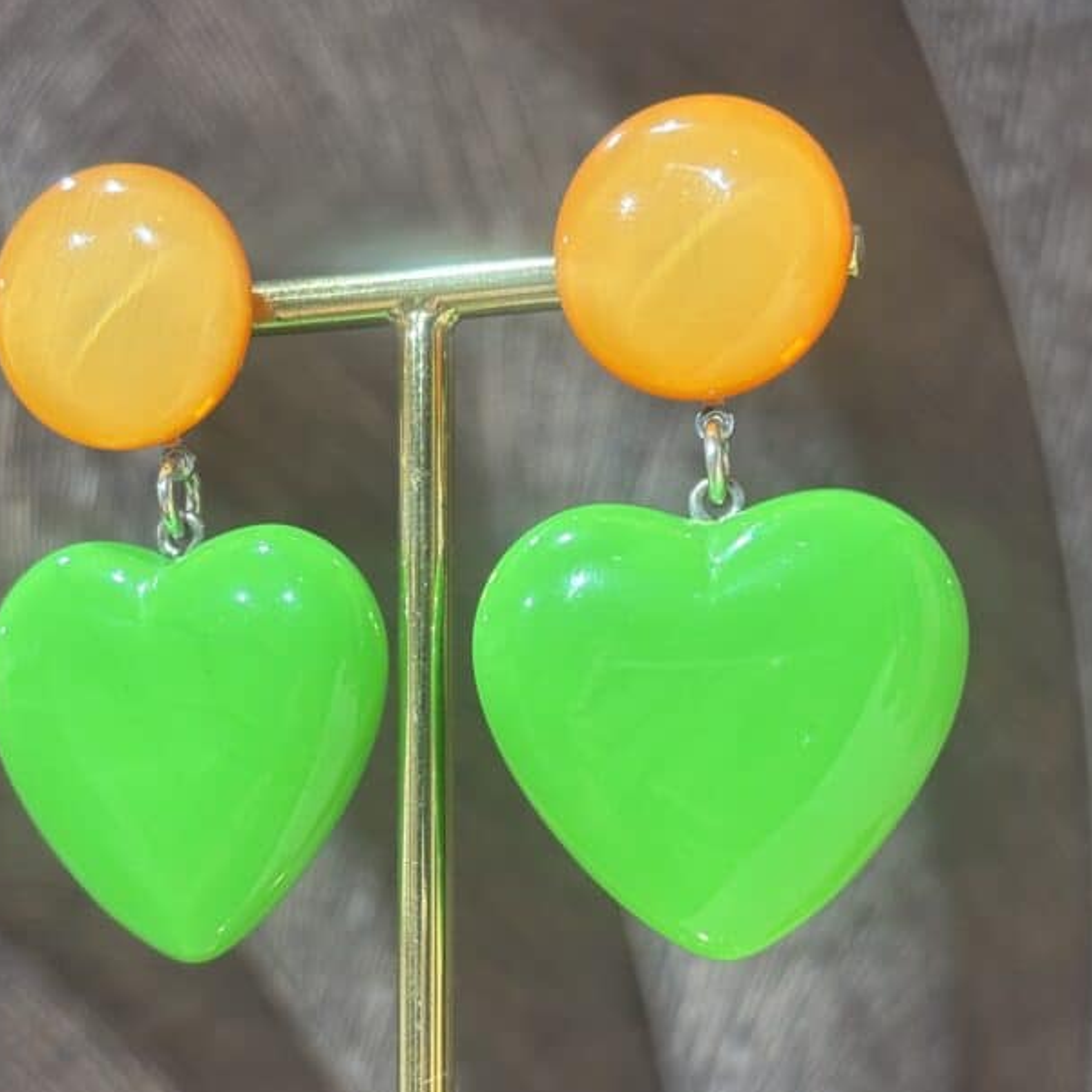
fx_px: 2784
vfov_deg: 22.1
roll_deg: +0.0
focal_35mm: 78
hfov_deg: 22.2
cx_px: 476
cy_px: 685
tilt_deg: +6.5
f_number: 1.6
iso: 80
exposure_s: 1/100
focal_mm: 5.96
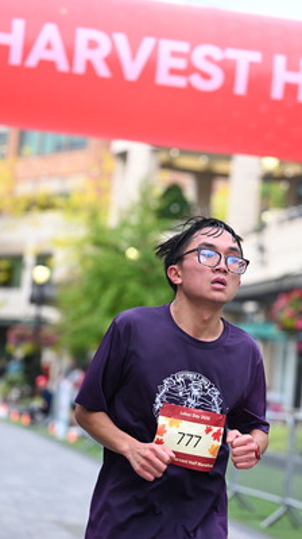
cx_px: 214
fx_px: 1668
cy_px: 280
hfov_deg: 10.3
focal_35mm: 117
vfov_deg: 18.3
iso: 1000
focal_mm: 81
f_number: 2.8
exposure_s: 1/1600
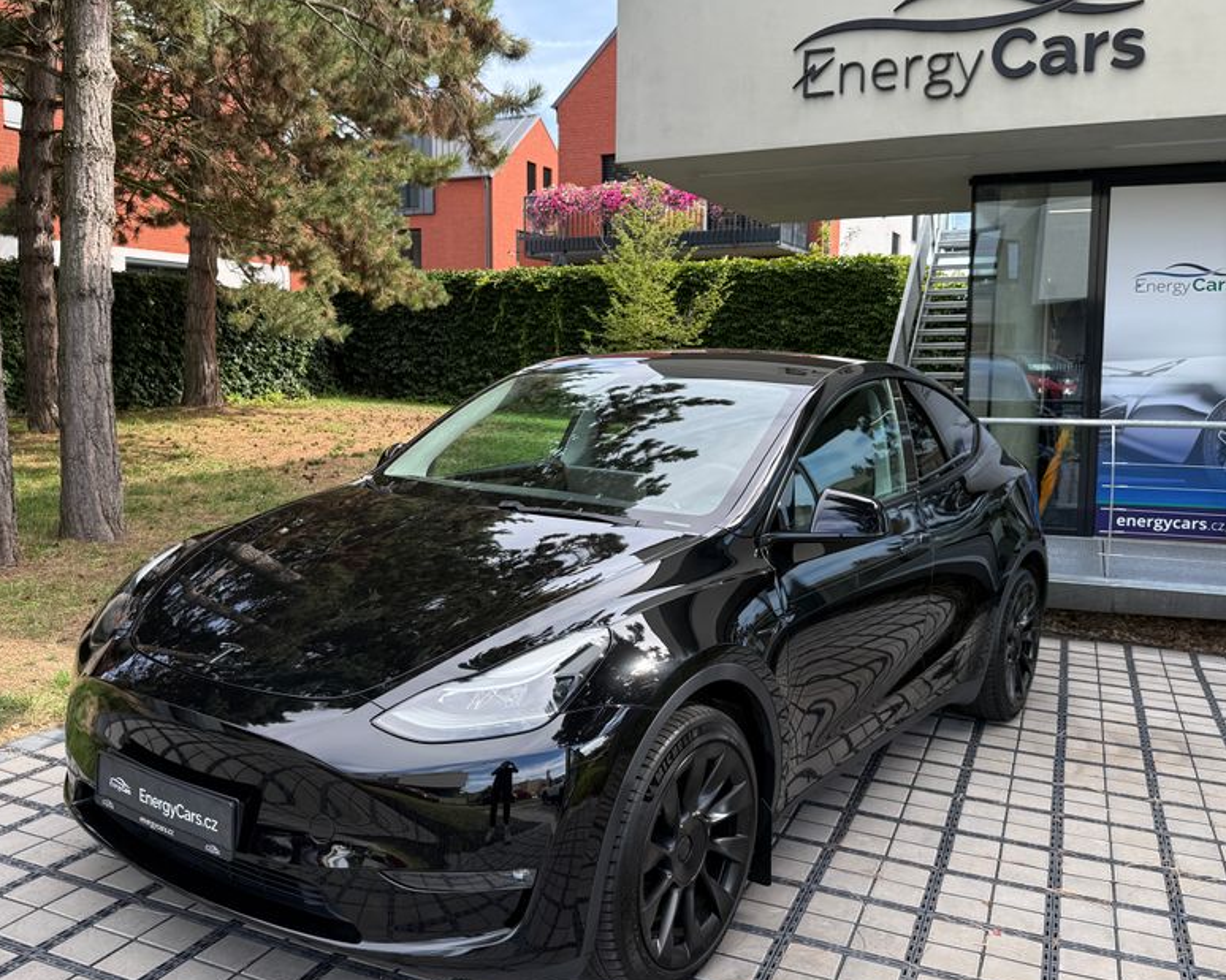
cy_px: 469
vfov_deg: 47.1
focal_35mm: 31
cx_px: 570
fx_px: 1125
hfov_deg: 57.1
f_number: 1.78
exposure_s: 1/665
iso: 80
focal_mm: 6.76
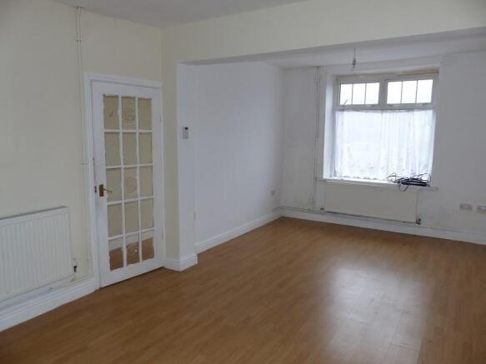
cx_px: 243
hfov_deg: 69.4
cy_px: 182
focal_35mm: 25
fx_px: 351
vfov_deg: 54.9
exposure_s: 1/60
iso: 160
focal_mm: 4.5
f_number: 2.8
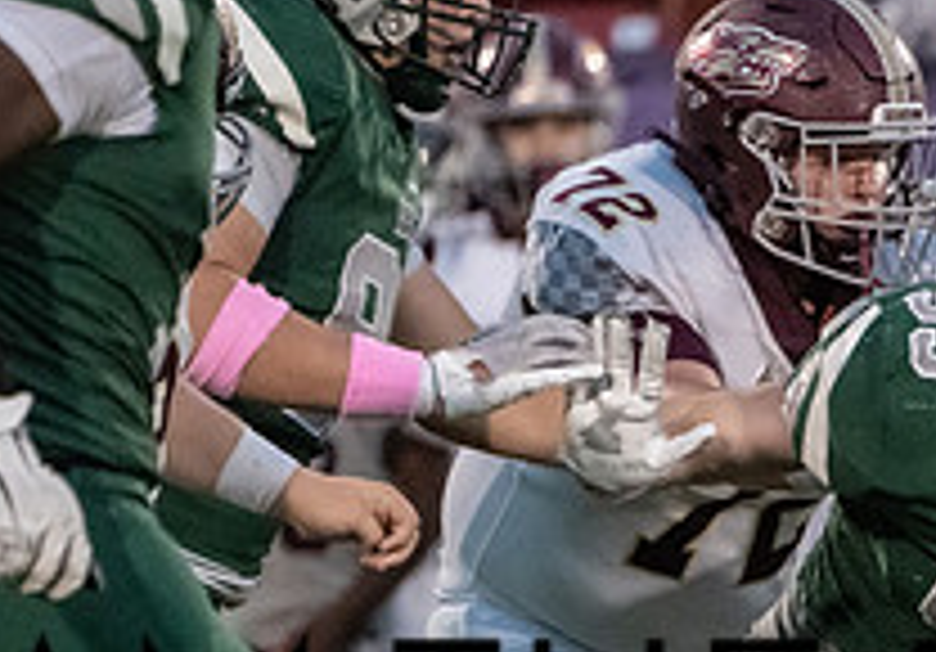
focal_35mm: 1362
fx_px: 35915
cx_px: 1453
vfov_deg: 1.0
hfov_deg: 1.5
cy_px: 835
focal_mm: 400
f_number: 5.6
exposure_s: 1/1250
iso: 8000
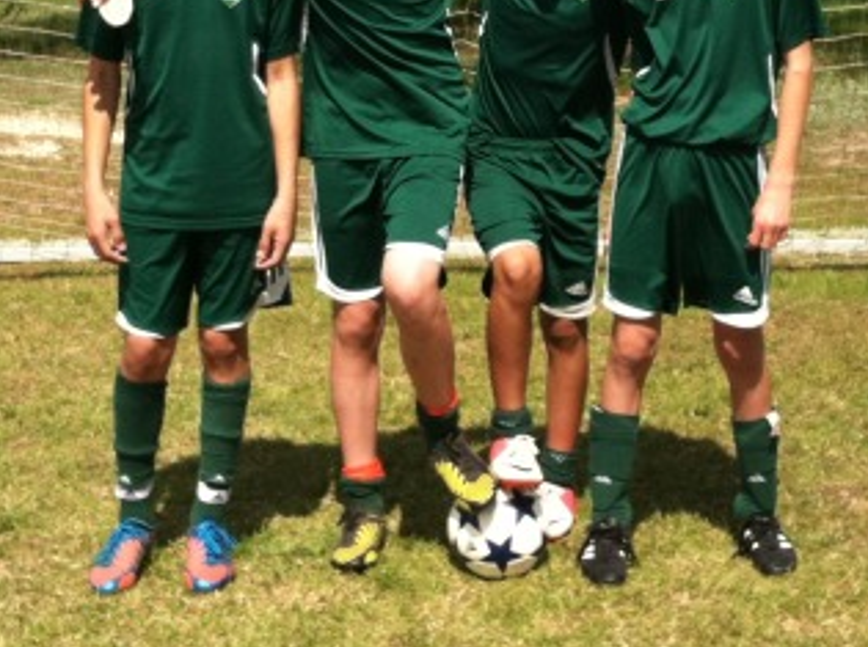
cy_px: 81
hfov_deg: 22.0
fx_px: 2227
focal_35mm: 89
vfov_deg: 16.4
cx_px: 479
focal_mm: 3.85
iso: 80
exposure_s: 1/1144
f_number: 2.8
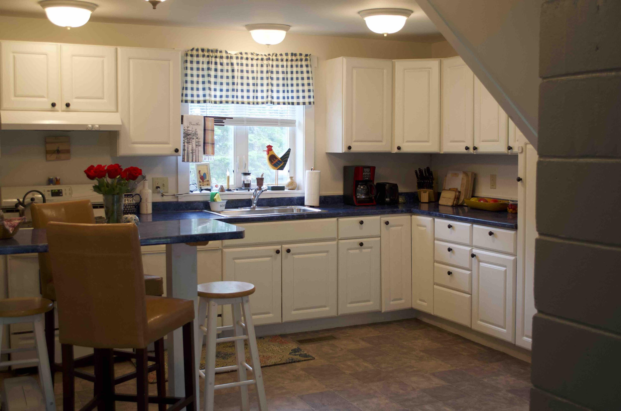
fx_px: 723
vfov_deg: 31.8
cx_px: 310
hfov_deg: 46.5
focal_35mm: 42
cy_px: 206
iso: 800
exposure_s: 1/60
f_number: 4.5
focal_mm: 28
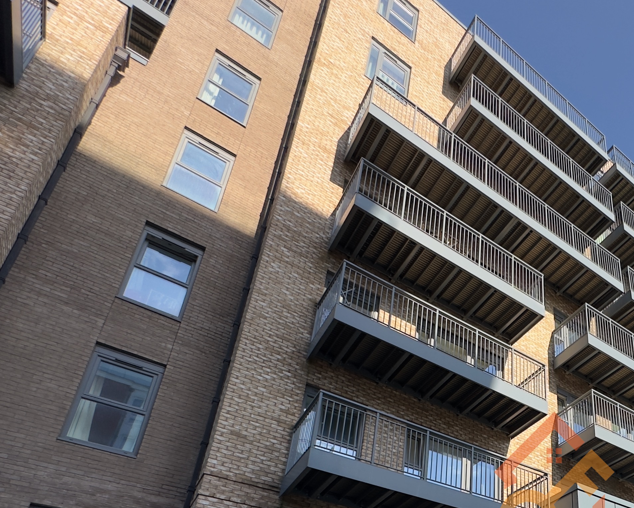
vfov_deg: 43.4
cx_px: 555
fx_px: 544
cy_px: 500
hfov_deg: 53.8
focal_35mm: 29
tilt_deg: +24.1
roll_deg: +2.0
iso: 40
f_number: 2.2
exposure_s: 1/963
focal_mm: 2.22
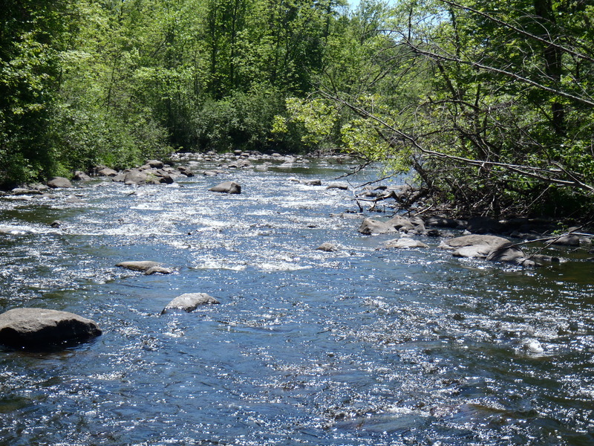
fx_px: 1167
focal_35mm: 68
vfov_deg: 21.6
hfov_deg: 28.6
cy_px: 223
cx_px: 297
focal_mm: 12.26
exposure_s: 1/200
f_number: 5.5
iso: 80
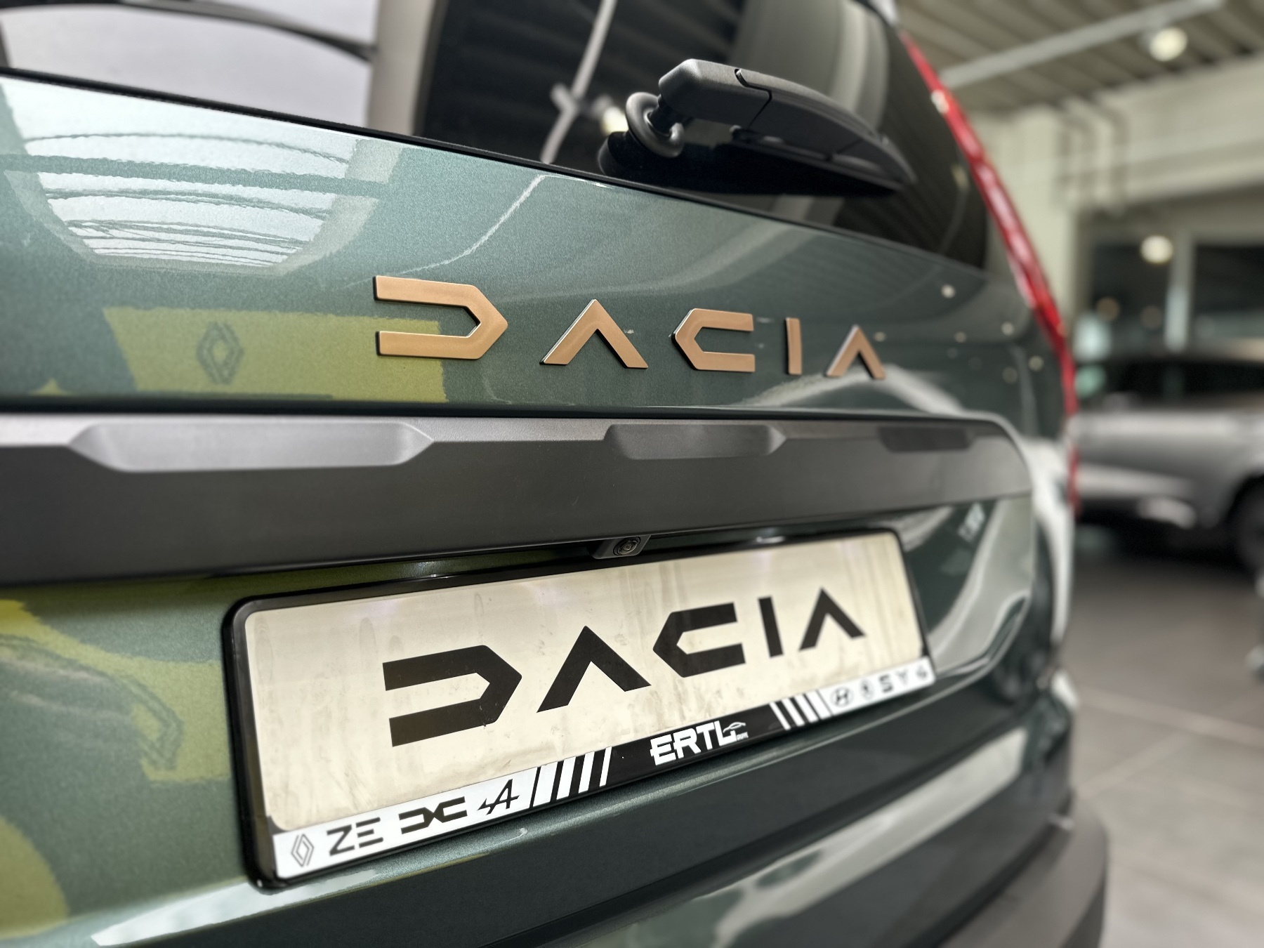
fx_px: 876
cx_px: 632
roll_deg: -0.3
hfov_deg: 71.6
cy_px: 474
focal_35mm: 24
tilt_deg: -3.8
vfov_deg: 56.8
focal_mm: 6.86
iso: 64
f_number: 1.78
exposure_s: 1/136
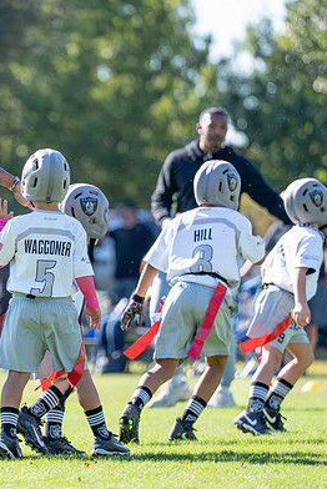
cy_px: 214
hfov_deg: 4.0
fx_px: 4624
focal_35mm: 340
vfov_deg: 6.1
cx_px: -1
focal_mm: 178
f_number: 2.8
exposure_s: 1/2000
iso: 250
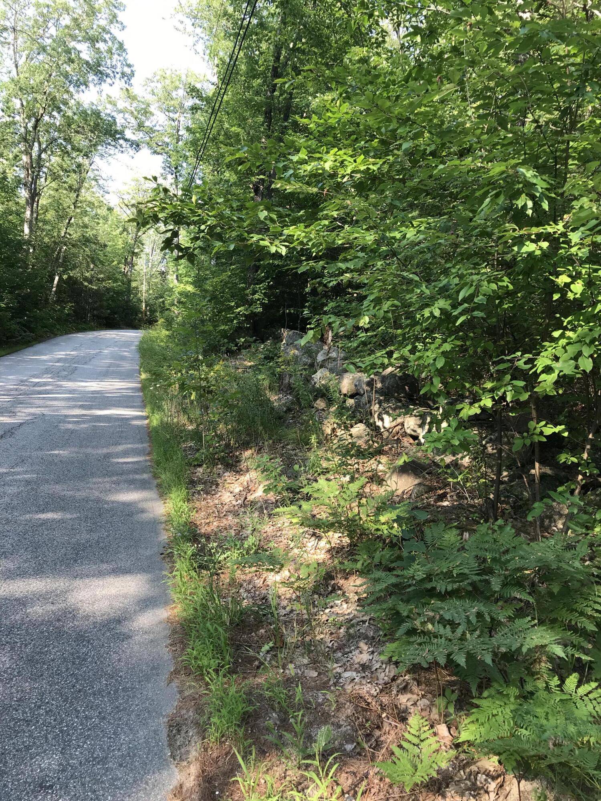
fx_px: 648
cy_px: 400
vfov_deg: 63.4
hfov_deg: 49.7
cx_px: 300
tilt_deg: -1.2
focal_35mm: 28
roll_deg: -2.0
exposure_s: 1/178
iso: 20
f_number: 1.8
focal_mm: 3.99
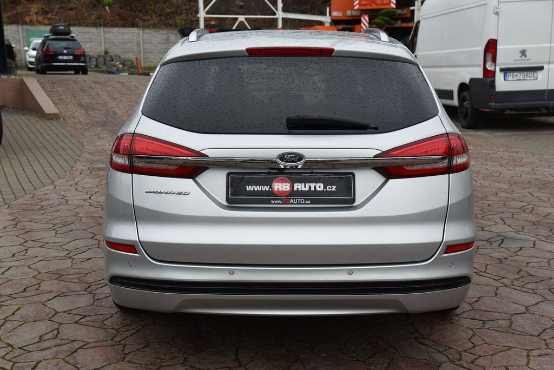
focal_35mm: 50
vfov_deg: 27.0
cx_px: 277
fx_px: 770
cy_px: 185
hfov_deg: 39.6
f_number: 7.1
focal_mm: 50
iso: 500
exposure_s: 1/200
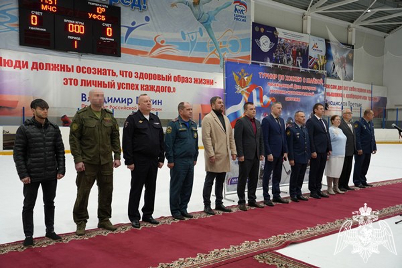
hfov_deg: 55.8
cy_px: 134
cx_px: 201
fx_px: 380
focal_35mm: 34
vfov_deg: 38.9
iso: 800
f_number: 4
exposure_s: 1/160
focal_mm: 34
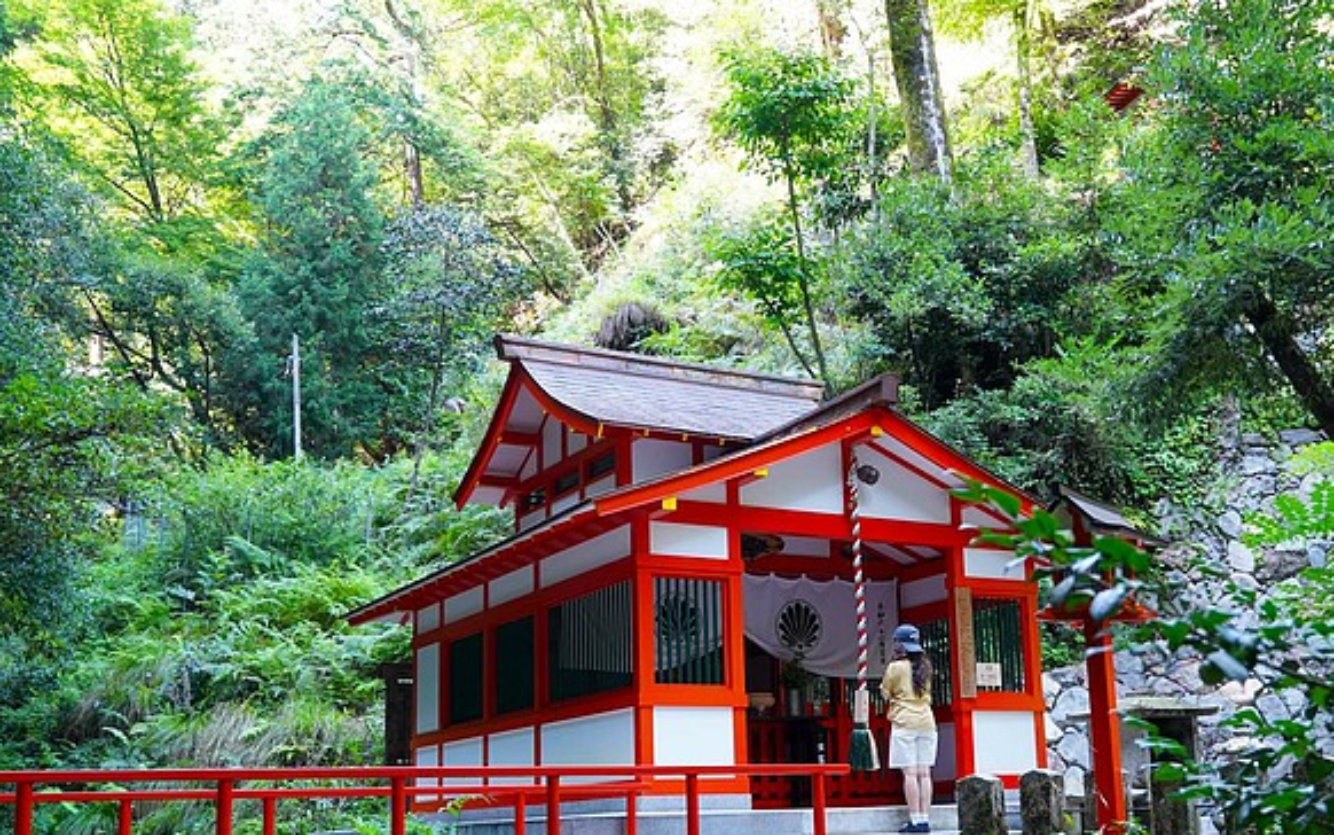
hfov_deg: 48.0
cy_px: 564
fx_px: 1491
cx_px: 772
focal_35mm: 41
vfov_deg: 31.0
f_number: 4
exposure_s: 1/160
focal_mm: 30
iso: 1250
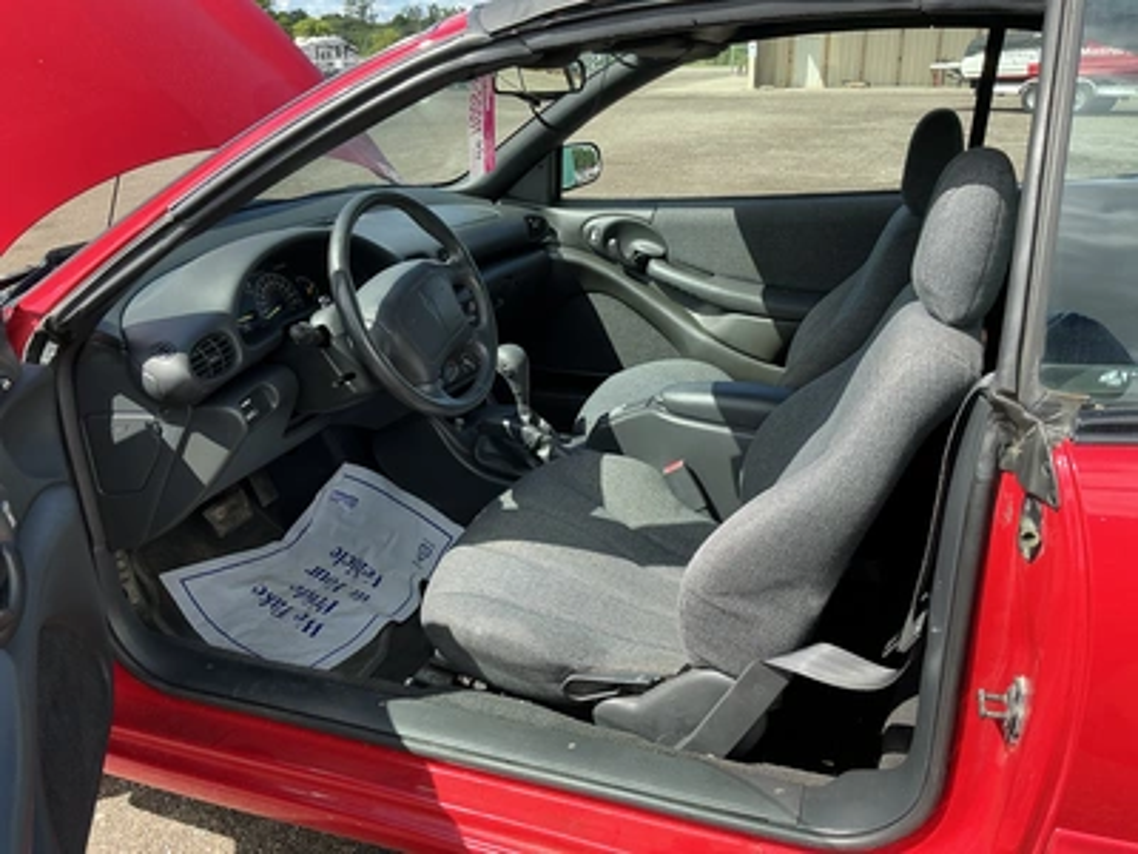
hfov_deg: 63.4
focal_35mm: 28
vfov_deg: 49.7
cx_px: 569
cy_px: 427
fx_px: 920
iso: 25
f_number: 1.8
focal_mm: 3
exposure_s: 1/478
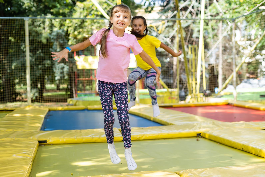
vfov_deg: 26.5
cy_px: 88
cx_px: 132
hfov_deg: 38.9
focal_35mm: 51
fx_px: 375
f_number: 2.8
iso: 200
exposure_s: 1/640
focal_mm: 50
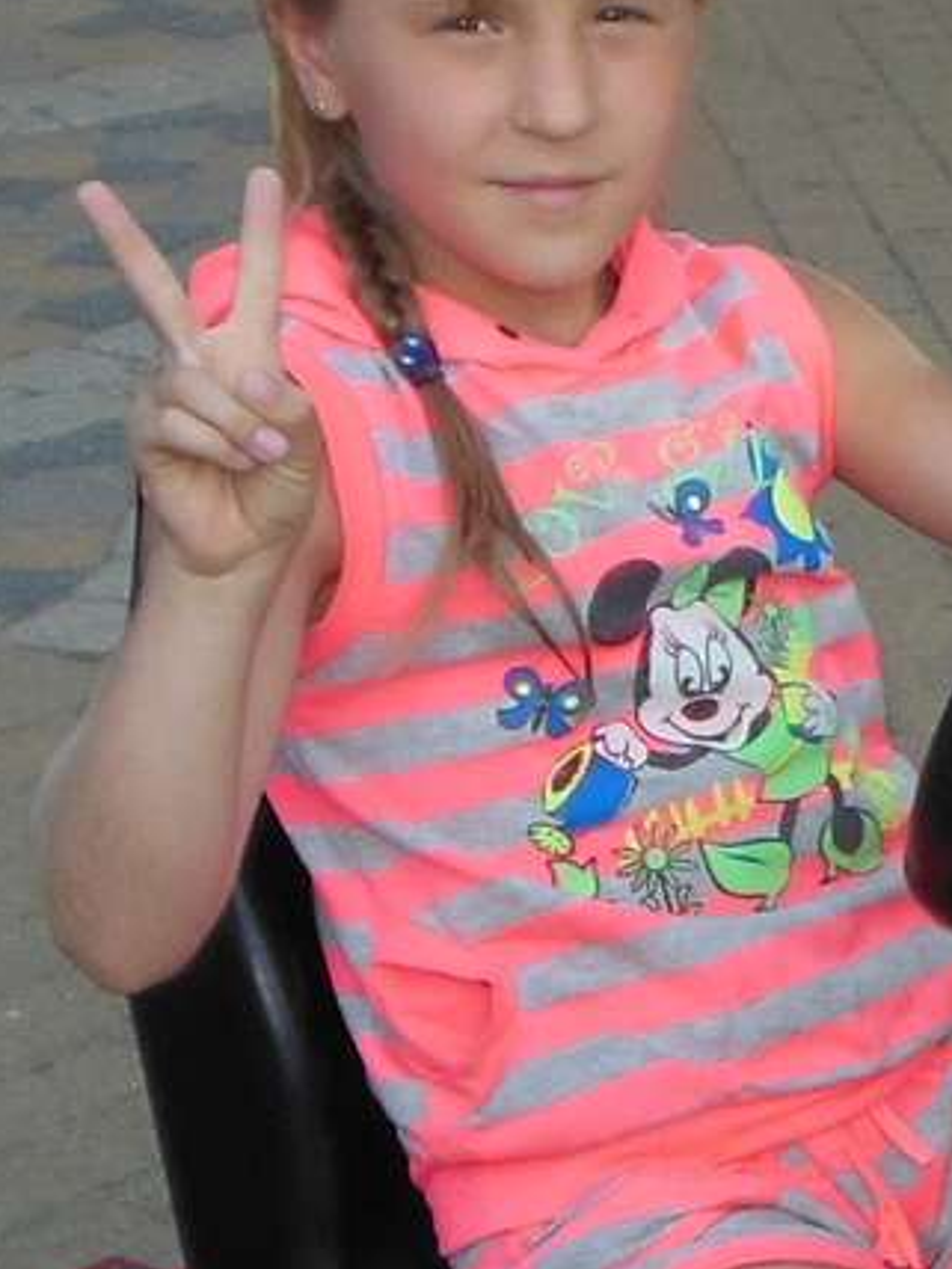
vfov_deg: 31.4
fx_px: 2237
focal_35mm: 61
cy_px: 875
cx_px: 888
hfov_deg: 23.3
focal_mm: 5.2
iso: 125
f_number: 3.3
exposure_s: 1/250
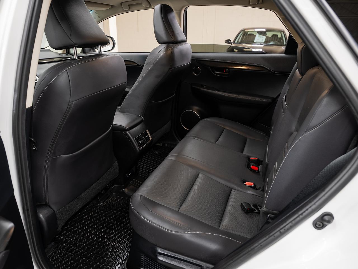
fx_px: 268
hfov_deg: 67.4
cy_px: 134
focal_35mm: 26
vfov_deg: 53.1
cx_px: 179
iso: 100
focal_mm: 24
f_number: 5.6
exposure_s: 1/2
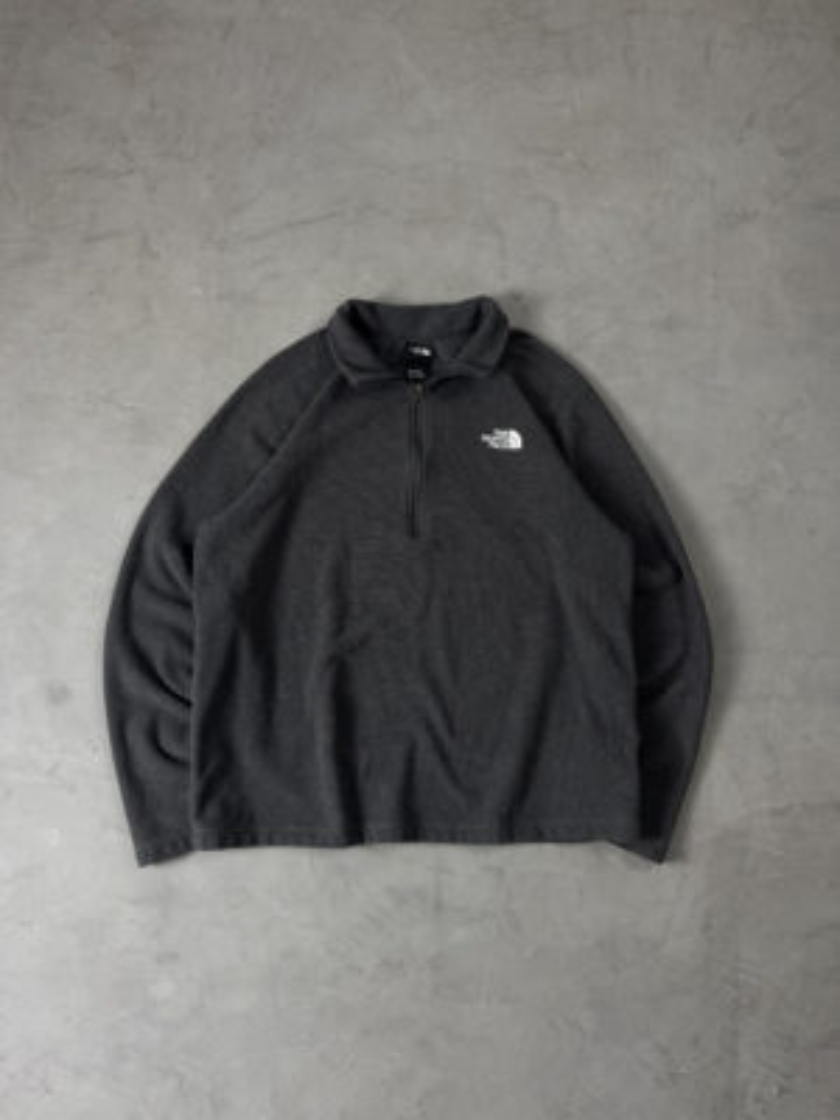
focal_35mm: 24
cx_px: 420
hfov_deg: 56.8
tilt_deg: -80.4
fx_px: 777
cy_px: 560
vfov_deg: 71.6
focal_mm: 6.76
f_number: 1.78
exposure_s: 1/60
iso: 125
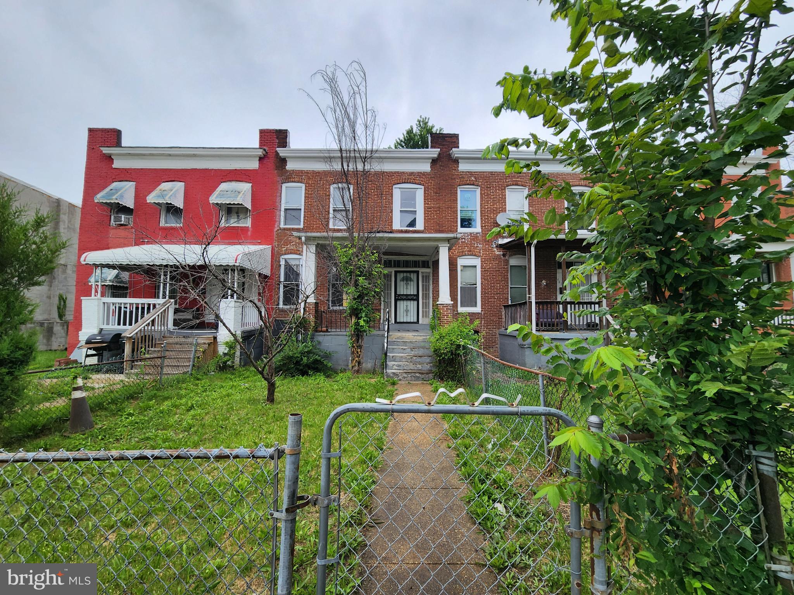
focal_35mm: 13
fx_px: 298
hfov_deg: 106.2
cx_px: 397
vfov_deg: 89.9
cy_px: 298
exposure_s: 1/201
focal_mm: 2.2
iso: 50
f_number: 2.2
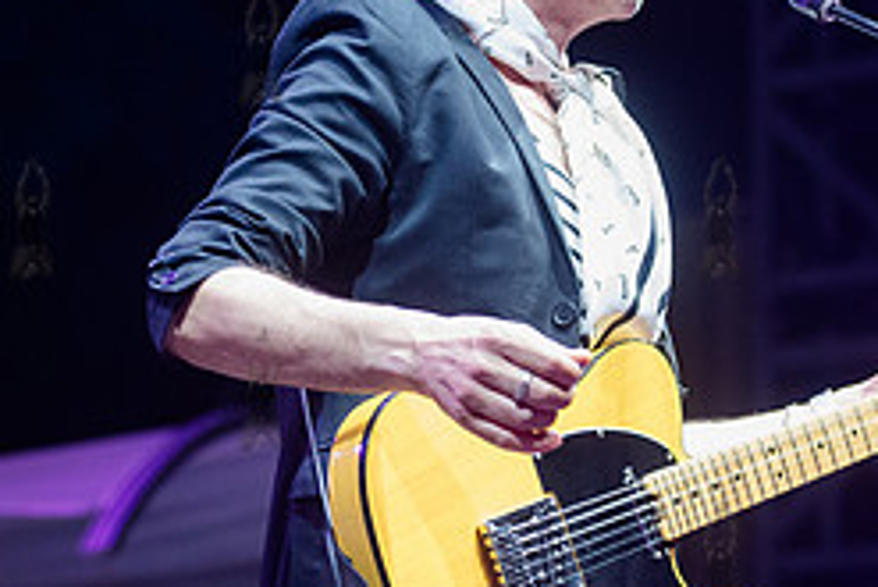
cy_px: 215
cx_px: 718
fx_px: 5271
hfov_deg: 9.5
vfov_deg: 6.4
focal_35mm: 216
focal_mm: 92
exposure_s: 1/320
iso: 4000
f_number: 4
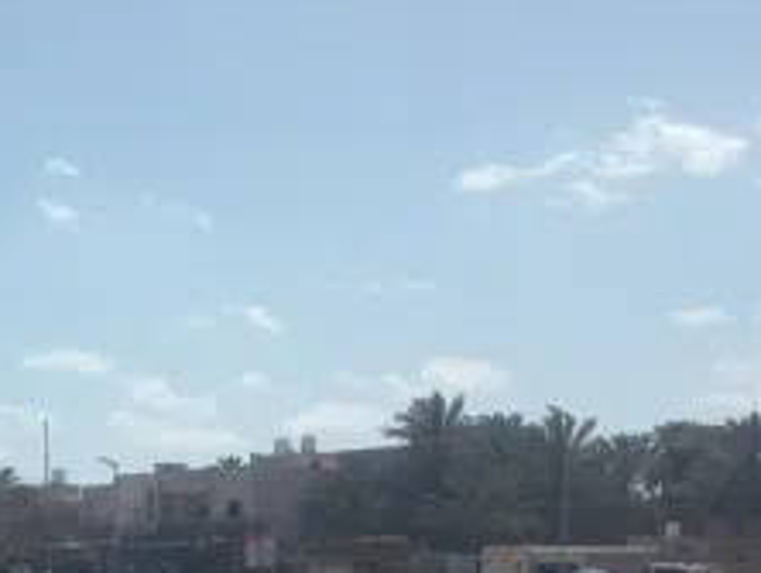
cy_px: 782
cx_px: 24
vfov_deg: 18.7
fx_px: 1585
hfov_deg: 25.8
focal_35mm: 72
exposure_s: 1/1333
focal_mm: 4.6
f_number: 2
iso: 32
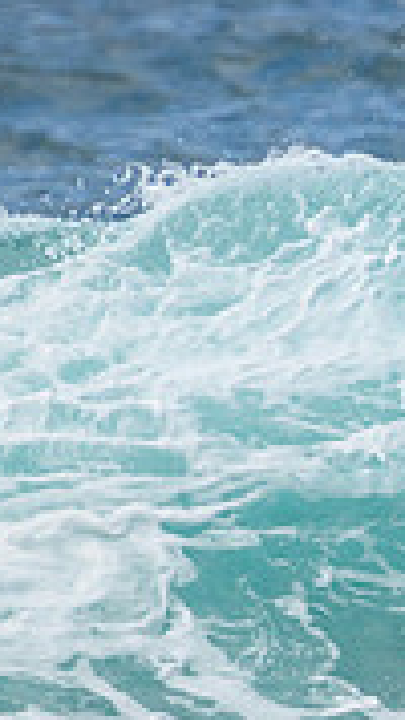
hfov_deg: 0.4
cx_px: 988
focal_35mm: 2735
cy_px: 451
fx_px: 52265
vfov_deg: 0.8
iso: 900
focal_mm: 800
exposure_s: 1/3200
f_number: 11
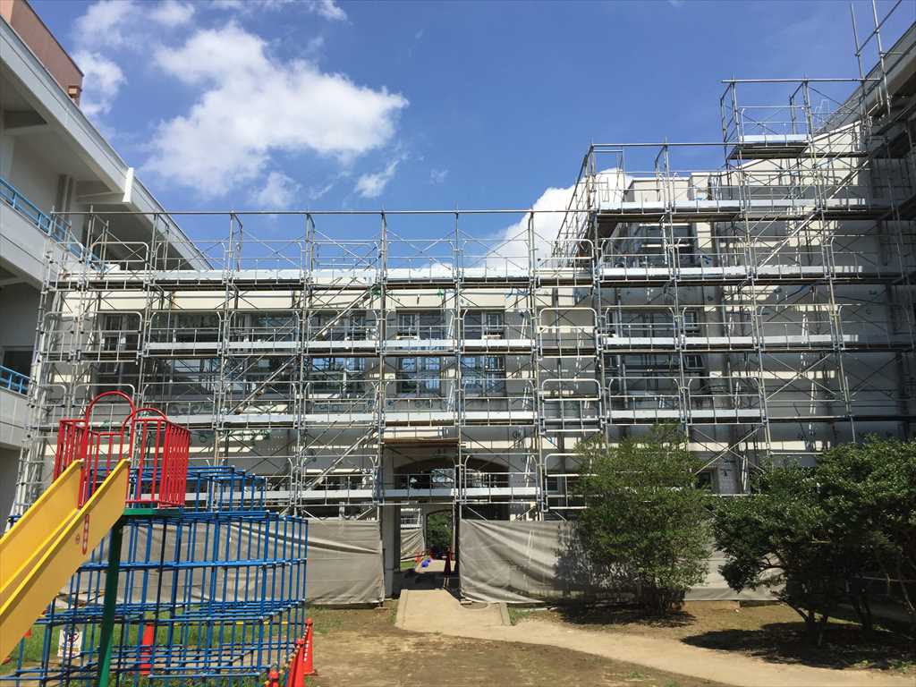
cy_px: 344
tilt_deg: +15.2
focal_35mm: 29
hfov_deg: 61.7
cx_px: 458
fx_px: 767
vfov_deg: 48.2
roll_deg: -1.8
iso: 32
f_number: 2.2
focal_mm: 4.15
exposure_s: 1/2475
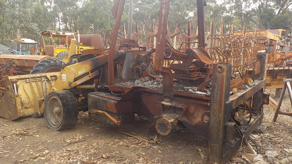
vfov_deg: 34.7
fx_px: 263
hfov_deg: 58.0
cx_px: 150
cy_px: 75
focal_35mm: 34
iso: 125
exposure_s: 1/200
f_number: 3.3
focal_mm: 4.1
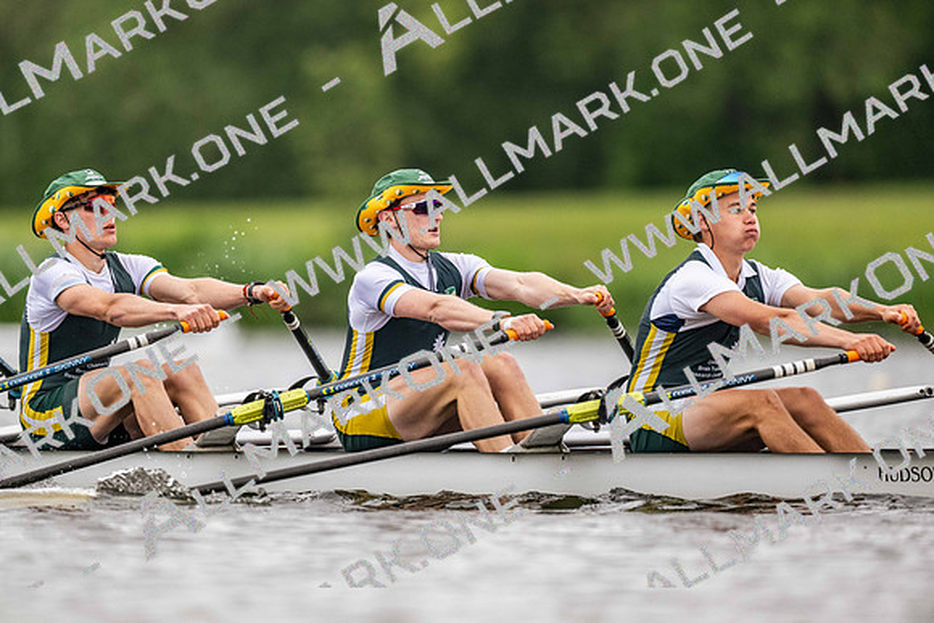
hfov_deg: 3.4
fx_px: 15570
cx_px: 467
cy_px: 312
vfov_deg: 2.3
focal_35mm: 600
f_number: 4
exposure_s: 1/2000
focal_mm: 600
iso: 1800
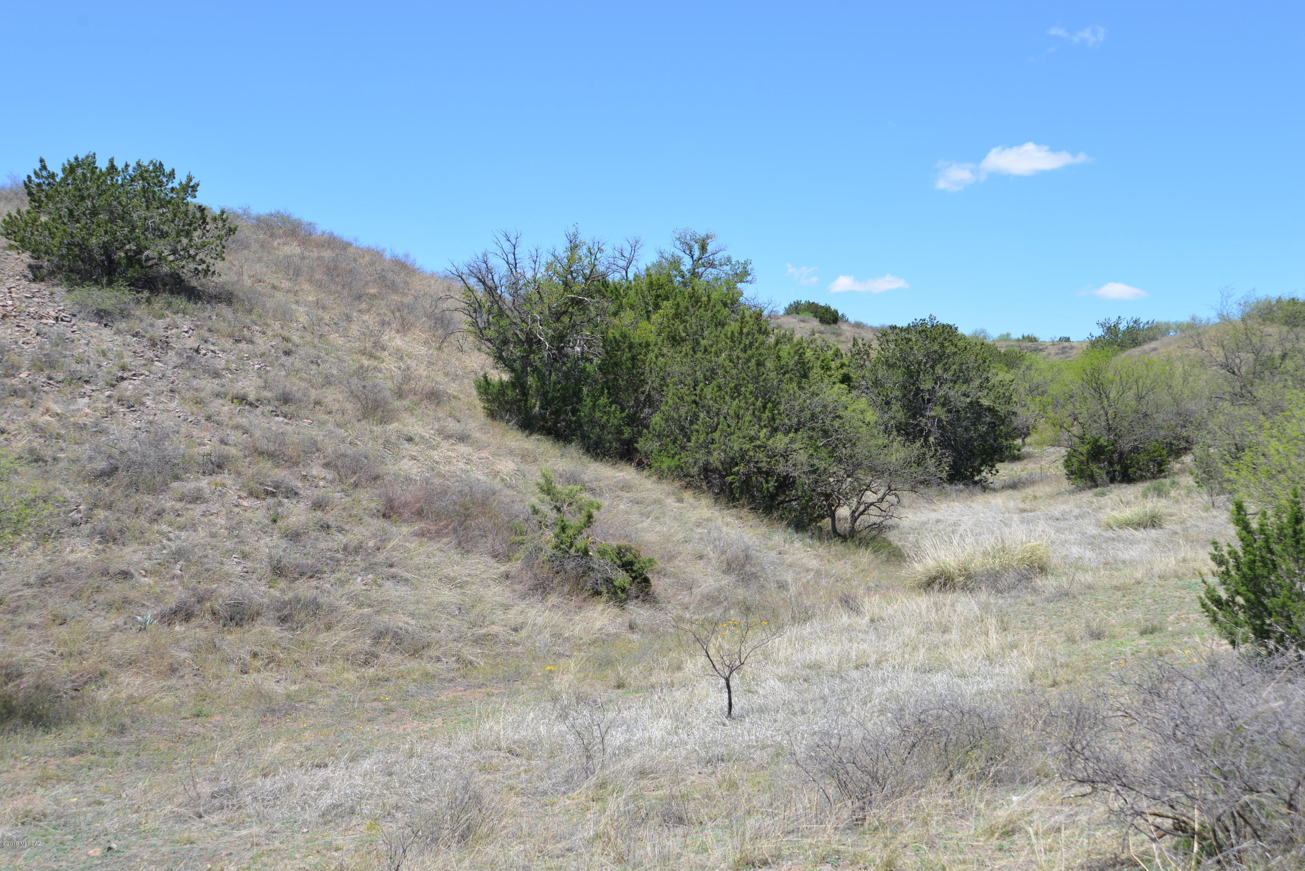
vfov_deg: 29.9
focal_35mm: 45
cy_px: 436
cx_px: 652
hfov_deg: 43.6
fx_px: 1632
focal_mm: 45
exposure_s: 1/250
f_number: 8
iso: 125
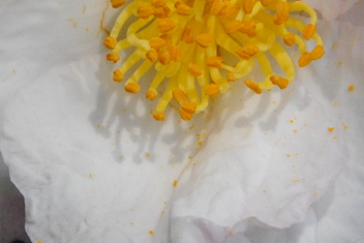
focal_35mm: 524
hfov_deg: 3.9
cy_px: -5
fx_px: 5300
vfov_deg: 2.6
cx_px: 187
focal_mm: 120
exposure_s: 1/320
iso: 400
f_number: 8
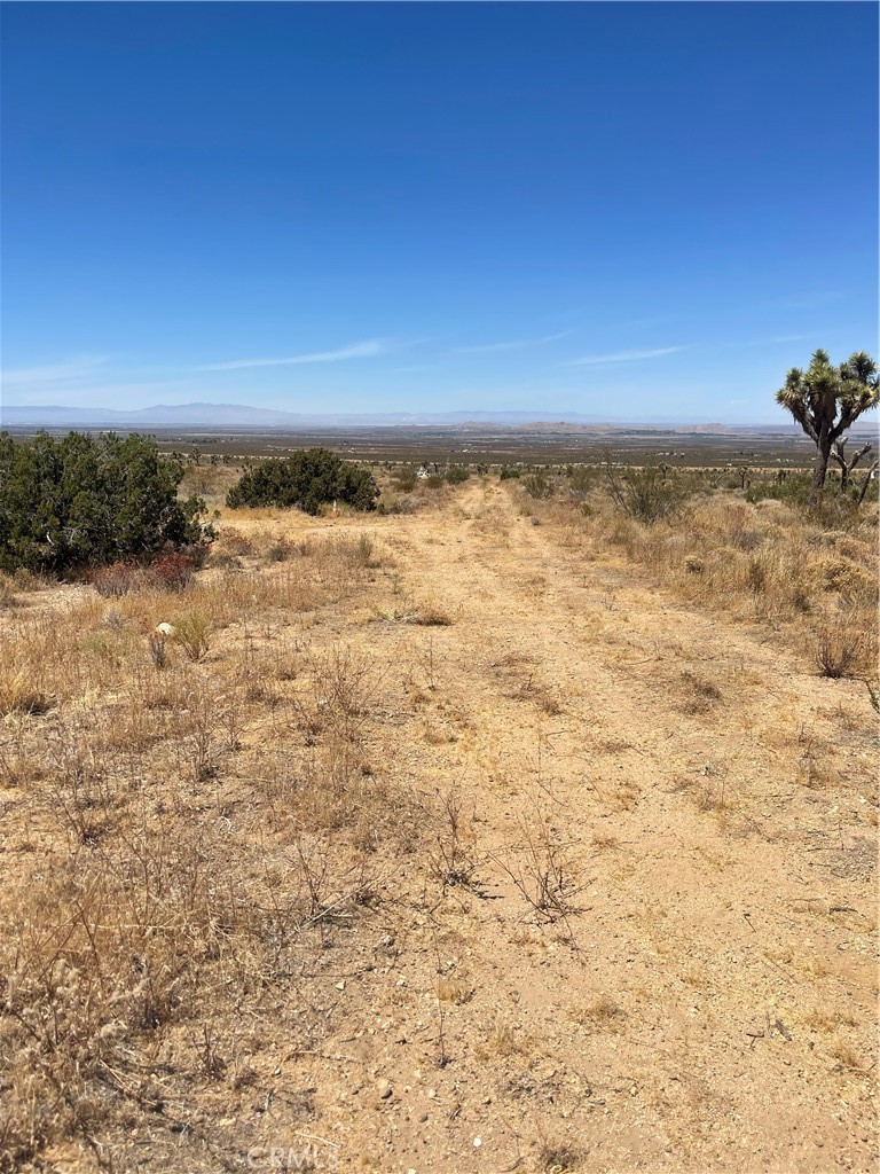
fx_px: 847
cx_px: 440
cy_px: 587
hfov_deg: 54.9
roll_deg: -0.8
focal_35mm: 25
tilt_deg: -11.5
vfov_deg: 69.4
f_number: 1.6
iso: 32
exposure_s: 1/5376
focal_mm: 5.1
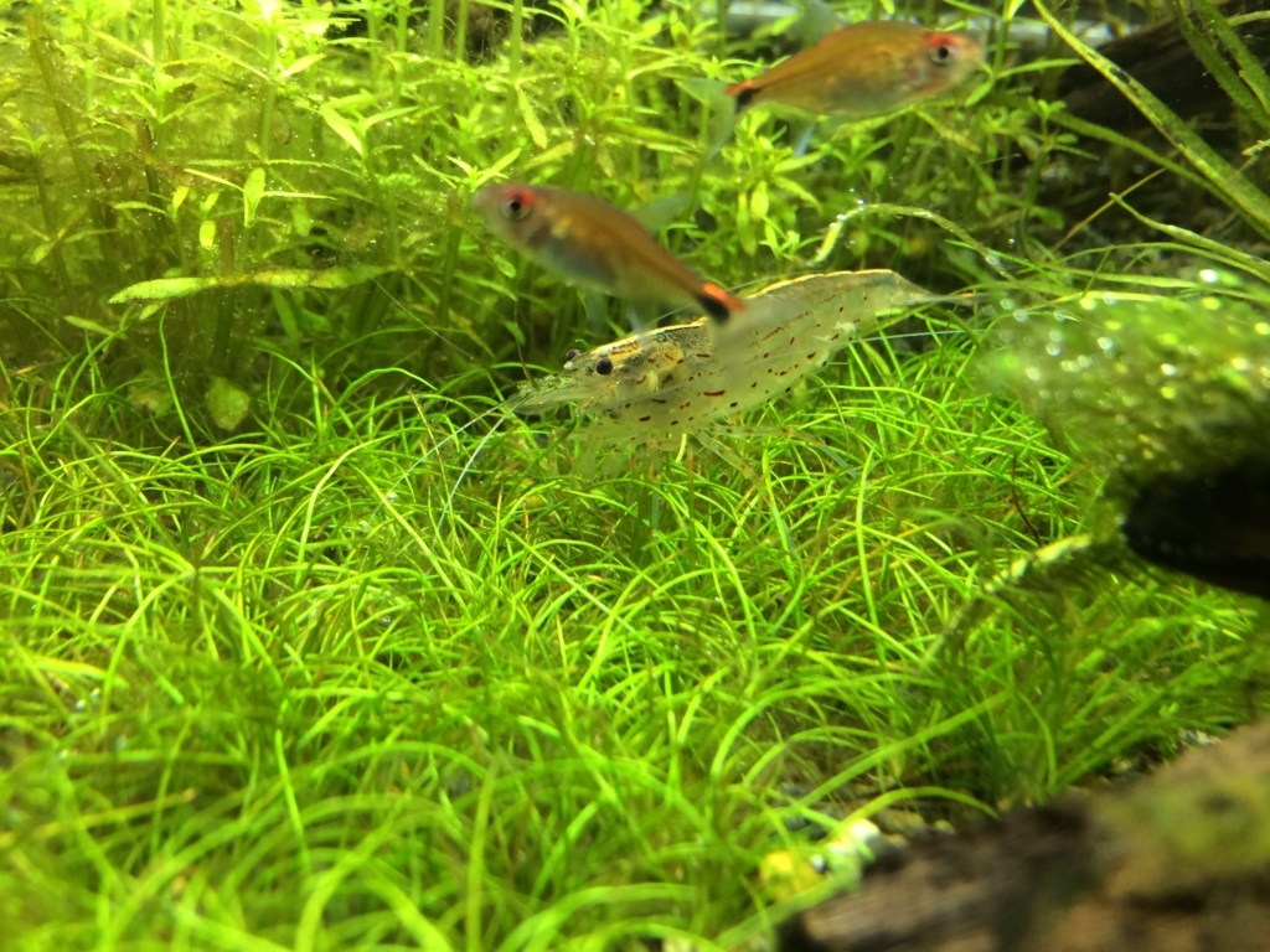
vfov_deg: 48.2
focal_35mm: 29
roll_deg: -6.0
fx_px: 1064
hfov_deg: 61.7
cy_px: 476
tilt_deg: -20.9
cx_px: 635
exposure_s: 1/30
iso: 80
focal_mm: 4.15
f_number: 2.2
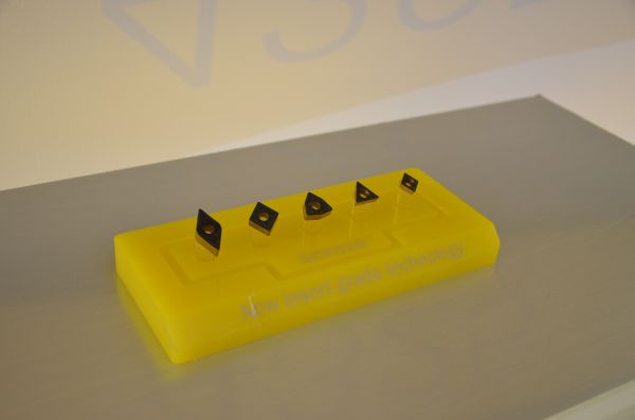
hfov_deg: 43.7
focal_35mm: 45
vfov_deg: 29.7
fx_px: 792
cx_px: 318
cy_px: 210
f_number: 4.5
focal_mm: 30
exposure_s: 1/100
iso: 400
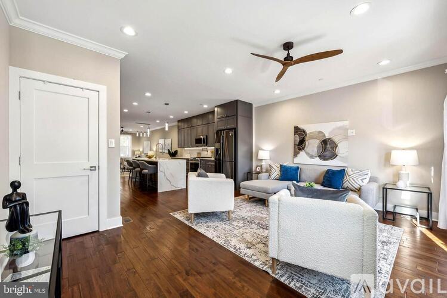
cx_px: 224
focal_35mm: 14
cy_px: 149
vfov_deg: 81.3
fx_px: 174
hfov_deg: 104.2
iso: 640
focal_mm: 14
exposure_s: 1/40
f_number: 7.1
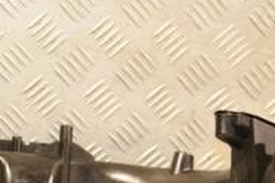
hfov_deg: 17.2
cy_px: 190
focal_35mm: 116
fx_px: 886
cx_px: -6
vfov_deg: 11.7
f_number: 5
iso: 800
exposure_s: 1/160
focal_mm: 24
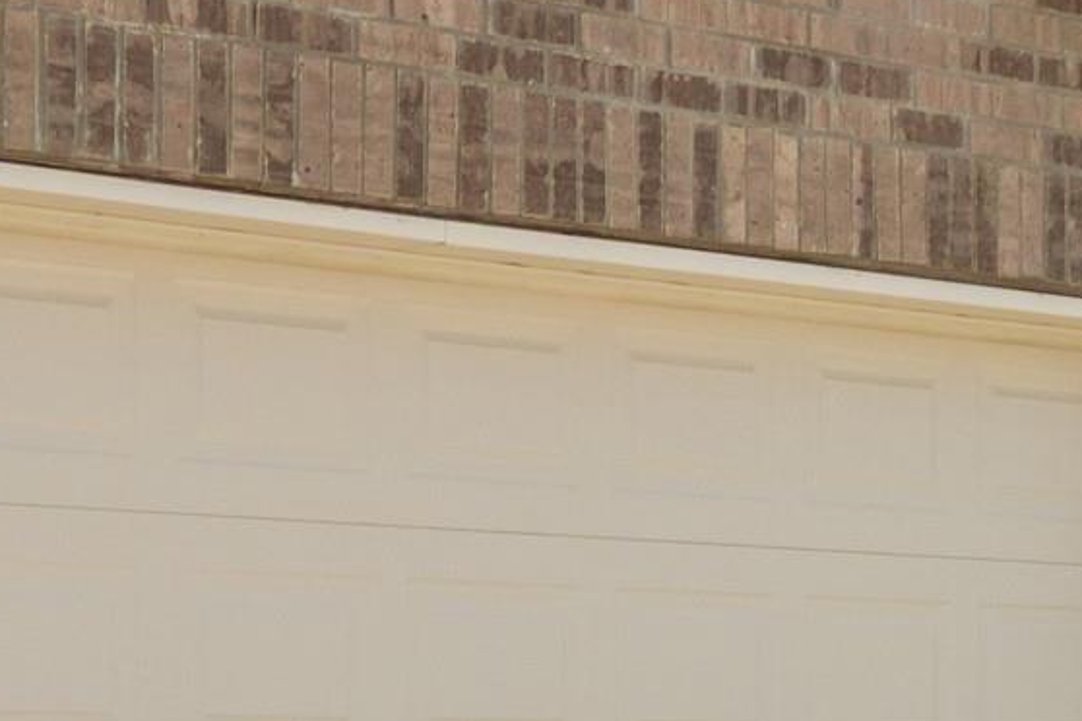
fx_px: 3636
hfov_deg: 16.4
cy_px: 750
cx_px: -111
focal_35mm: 121
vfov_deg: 11.2
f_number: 9
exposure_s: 1/400
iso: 250
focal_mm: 18
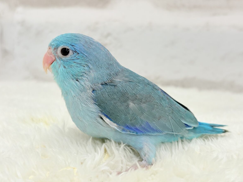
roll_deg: -1.2
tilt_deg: -12.1
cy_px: 93
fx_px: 372
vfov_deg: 27.5
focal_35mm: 53
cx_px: 122
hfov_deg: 36.2
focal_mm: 5.96
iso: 80
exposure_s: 1/100
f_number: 1.6
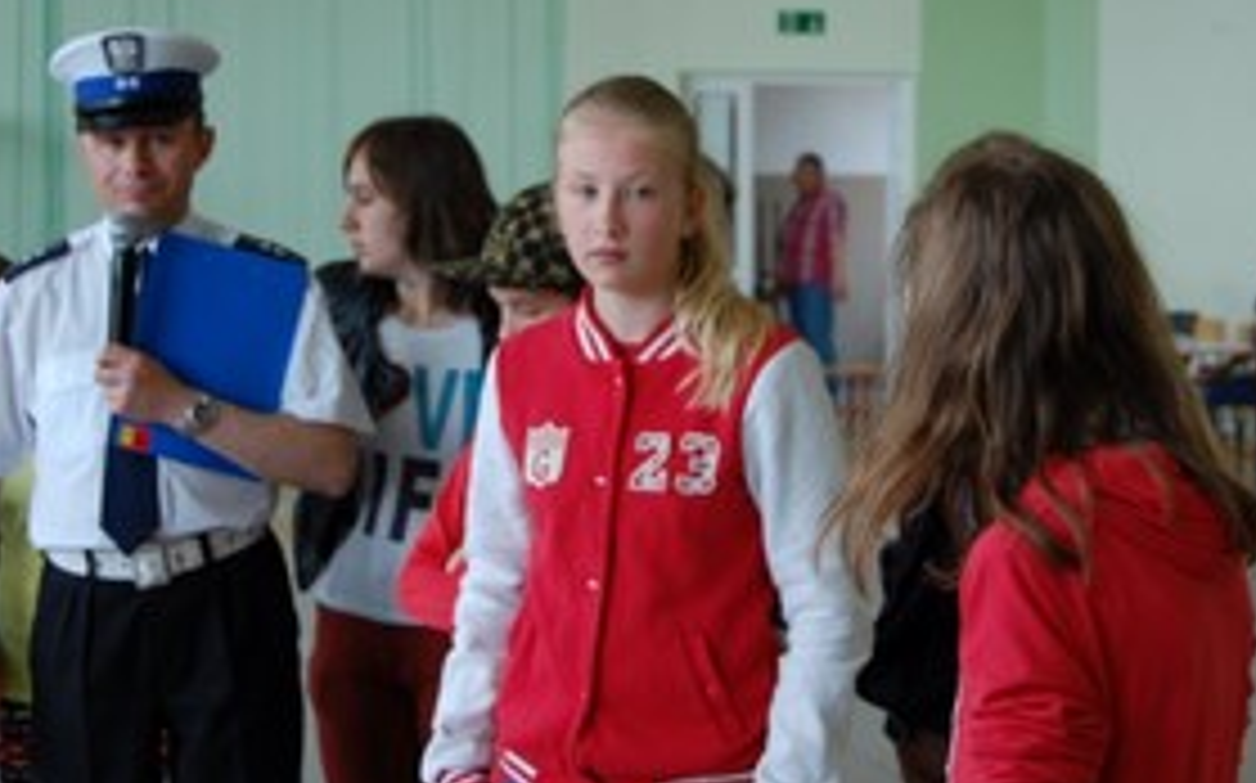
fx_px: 3147
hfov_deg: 22.6
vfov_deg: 14.1
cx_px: 563
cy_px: 212
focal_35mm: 92
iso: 400
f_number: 5.3
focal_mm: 42
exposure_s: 1/100
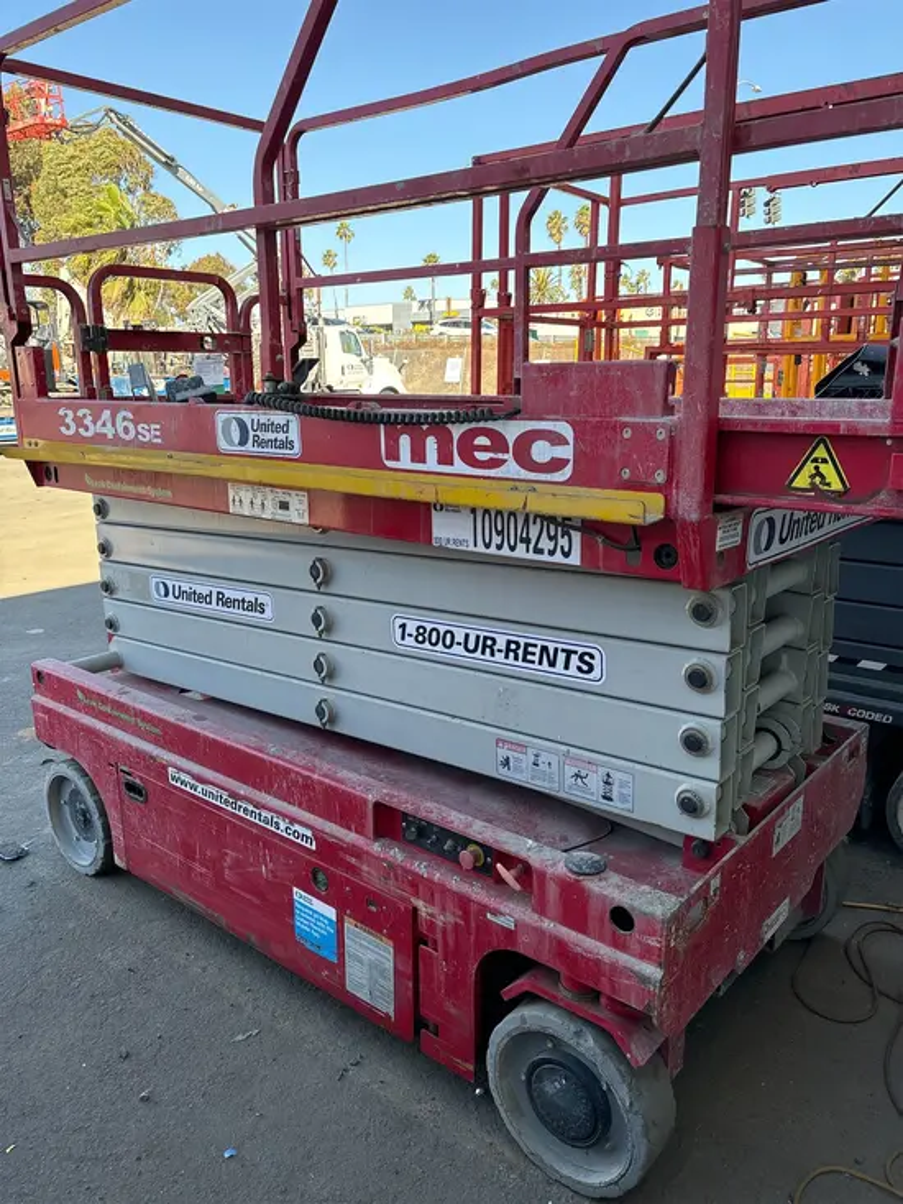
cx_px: 452
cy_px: 602
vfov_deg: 67.3
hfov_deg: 53.1
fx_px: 904
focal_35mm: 26
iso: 50
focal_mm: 5.96
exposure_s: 1/448
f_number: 1.6
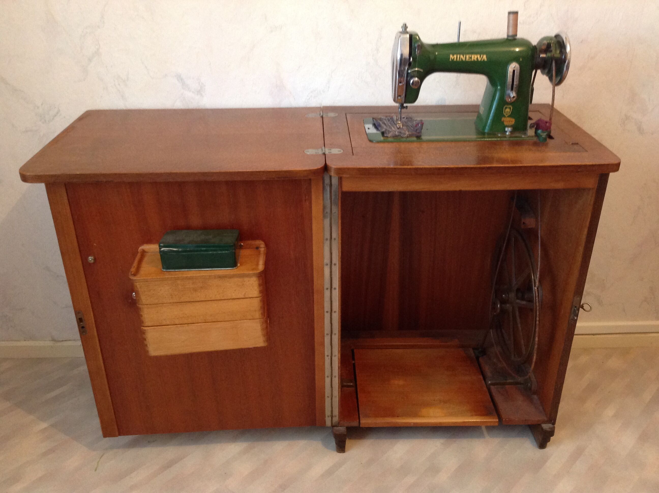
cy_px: 246
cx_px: 330
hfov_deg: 52.7
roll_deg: -0.1
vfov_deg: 40.6
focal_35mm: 35
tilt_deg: -27.0
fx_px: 665
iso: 250
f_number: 2.4
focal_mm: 4.28
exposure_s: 1/15
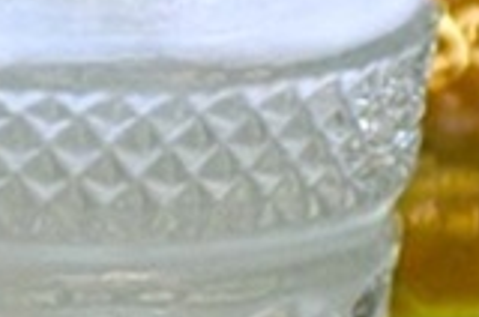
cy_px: -12
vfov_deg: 1.2
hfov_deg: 1.8
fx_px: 15162
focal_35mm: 1142
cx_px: -75
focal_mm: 135
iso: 400
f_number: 5
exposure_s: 1/400
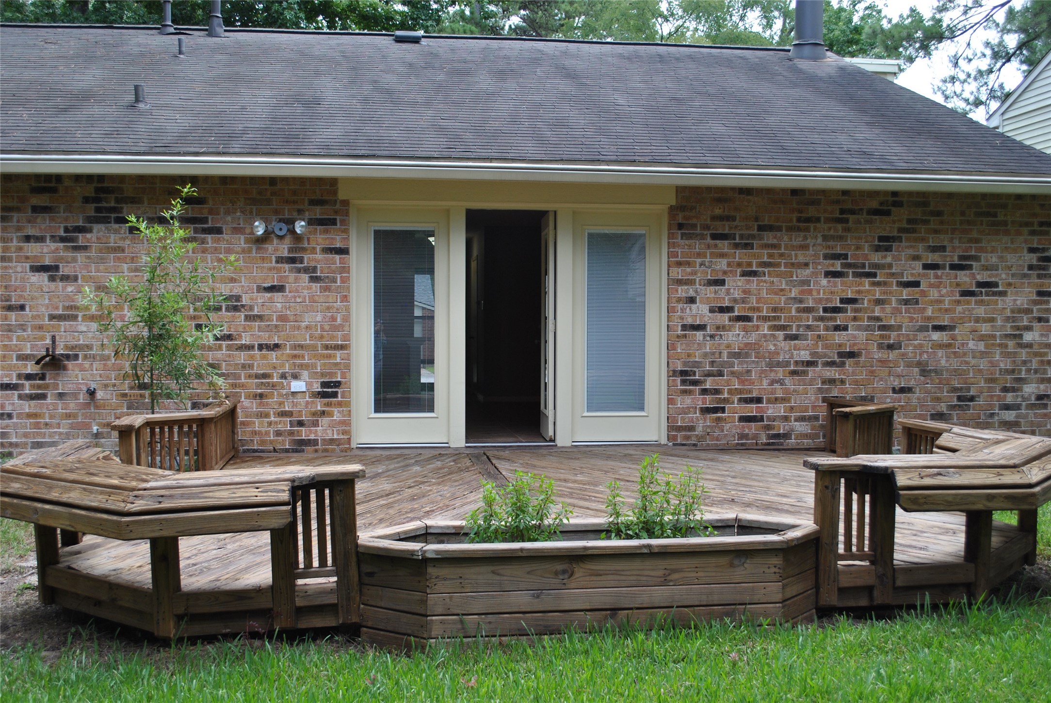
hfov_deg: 49.5
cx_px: 526
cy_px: 352
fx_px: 1140
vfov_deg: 34.3
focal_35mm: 39
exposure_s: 1/125
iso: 160
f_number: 5.6
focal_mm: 26
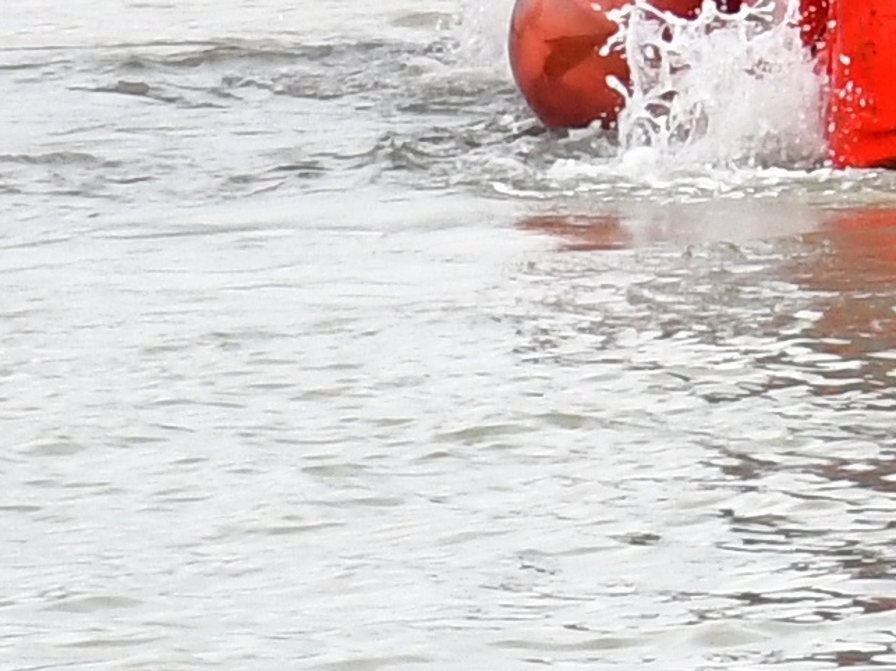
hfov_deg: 1.9
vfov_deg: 1.4
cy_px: -1137
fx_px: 27354
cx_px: 3212
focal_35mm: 1057
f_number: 11
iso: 1000
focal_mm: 85
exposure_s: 1/640
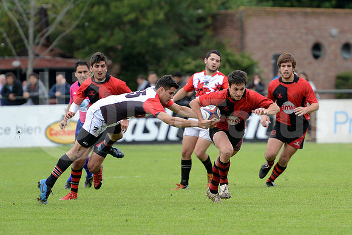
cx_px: 176
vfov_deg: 5.1
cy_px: 118
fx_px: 2640
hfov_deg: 7.6
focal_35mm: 270
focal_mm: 270
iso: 400
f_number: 4
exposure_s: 1/640
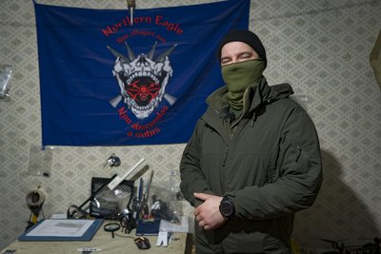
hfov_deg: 67.4
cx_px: 190
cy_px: 127
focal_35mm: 27
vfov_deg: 48.0
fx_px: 286
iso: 1600
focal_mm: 27
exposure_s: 1/50
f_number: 2.8
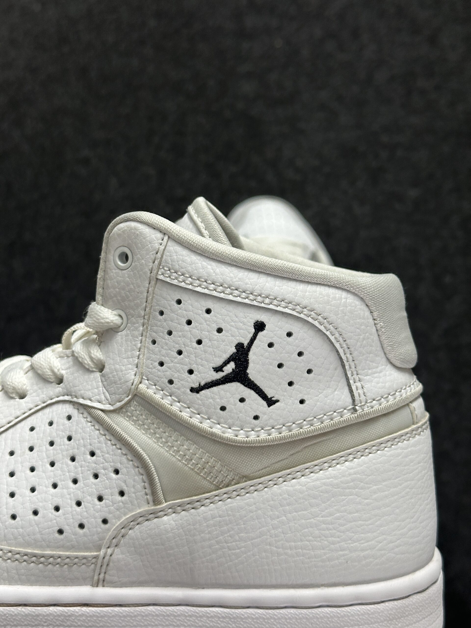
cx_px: 236
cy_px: 314
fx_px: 871
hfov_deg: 30.3
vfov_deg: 39.7
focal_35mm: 48
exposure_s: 1/50
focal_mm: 6.86
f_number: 1.78
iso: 160
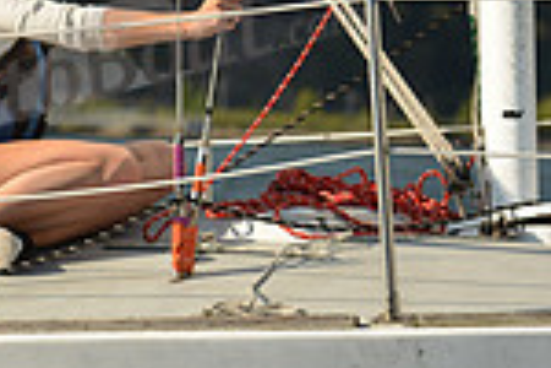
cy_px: 311
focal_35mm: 355
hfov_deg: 5.7
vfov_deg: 3.9
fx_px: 5433
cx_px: -338
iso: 320
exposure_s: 1/1250
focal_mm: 92
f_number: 4.5
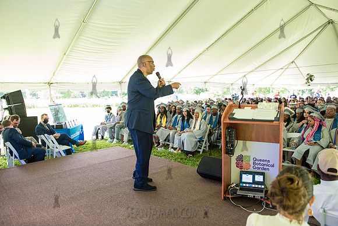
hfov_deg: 67.4
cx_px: 169
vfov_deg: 48.0
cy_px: 113
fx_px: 254
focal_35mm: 27
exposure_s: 1/400
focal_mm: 27
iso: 2500
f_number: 4
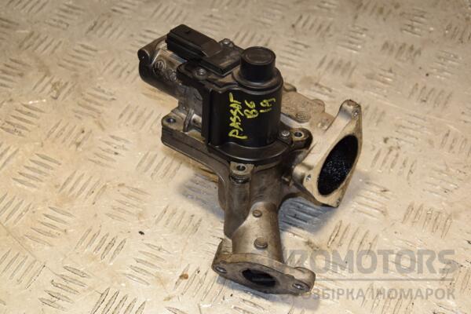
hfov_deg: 28.1
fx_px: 942
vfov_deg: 18.9
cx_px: 236
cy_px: 157
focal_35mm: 72
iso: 800
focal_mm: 48
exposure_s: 1/200
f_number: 7.1
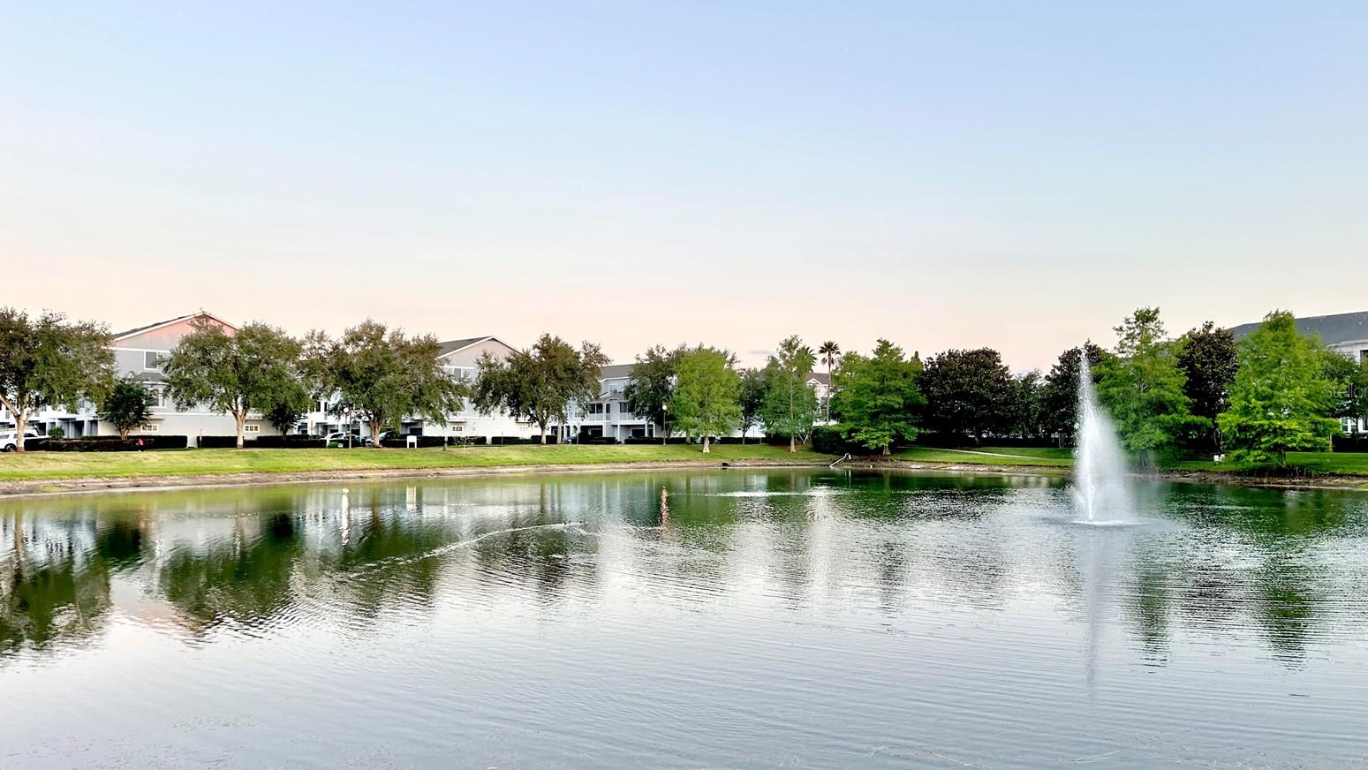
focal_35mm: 27
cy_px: 390
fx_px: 980
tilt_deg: +2.5
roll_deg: +0.6
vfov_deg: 42.9
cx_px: 699
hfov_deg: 69.8
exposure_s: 1/180
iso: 64
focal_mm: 6.86
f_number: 1.78
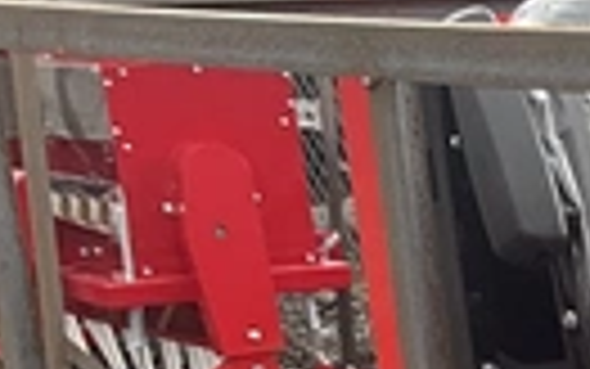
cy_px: 974
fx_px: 2831
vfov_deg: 6.9
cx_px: 1419
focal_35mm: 176
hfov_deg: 10.3
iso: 20
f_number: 1.8
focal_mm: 3
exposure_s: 1/180
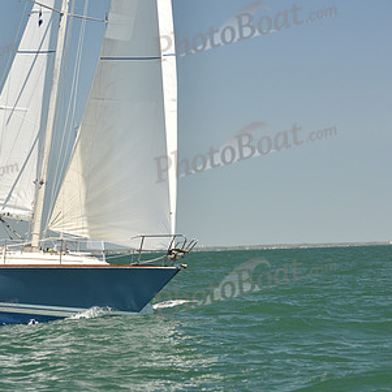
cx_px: 87
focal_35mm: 164
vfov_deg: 10.7
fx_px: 2101
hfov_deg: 10.6
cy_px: 235
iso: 250
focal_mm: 100
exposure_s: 1/800
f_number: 5
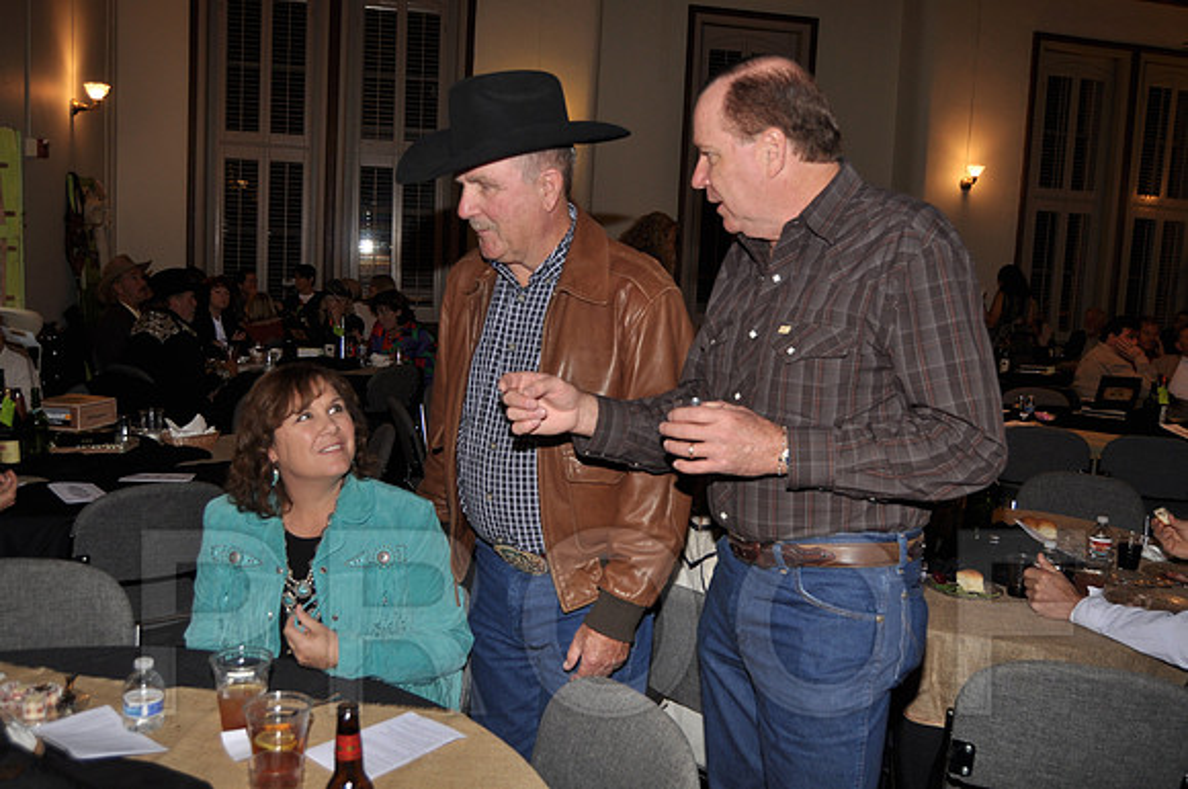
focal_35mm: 33
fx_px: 1087
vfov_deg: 39.9
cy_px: 394
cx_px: 594
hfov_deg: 57.3
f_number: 4
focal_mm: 22
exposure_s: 1/60
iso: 200
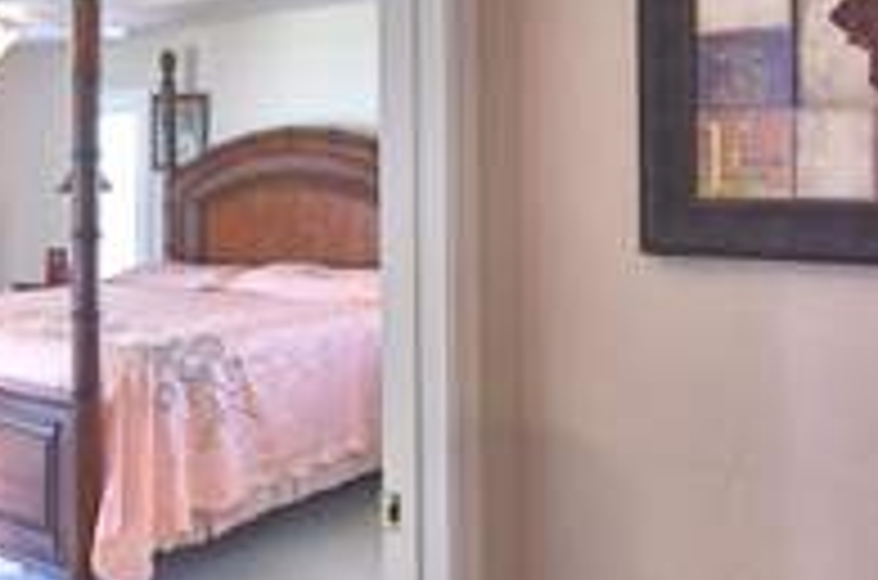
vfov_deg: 35.2
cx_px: 329
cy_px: 164
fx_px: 900
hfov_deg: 51.5
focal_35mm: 37
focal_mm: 10
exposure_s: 1/30
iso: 560
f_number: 4.5
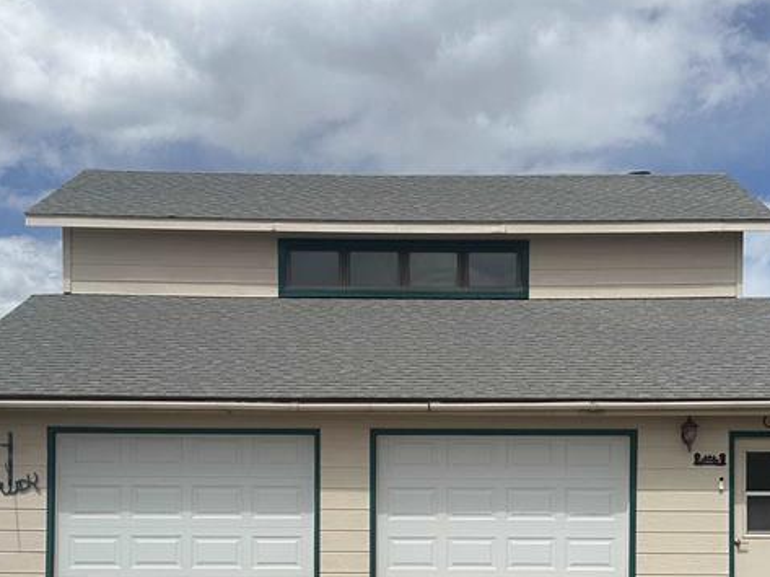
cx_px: 427
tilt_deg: +0.2
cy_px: 502
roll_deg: -0.6
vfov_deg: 27.2
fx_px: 1156
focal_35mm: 52
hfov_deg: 36.8
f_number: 1.78
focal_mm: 6.86
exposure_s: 1/8929
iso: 80
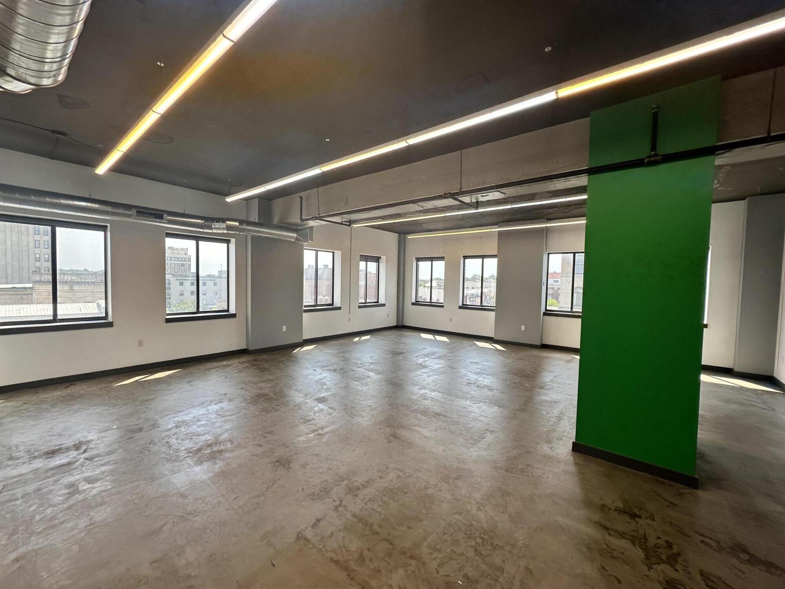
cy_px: 294
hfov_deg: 102.1
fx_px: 317
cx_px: 392
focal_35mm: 14
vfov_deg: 85.7
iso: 80
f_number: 2.2
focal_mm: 2.22
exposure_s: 1/500
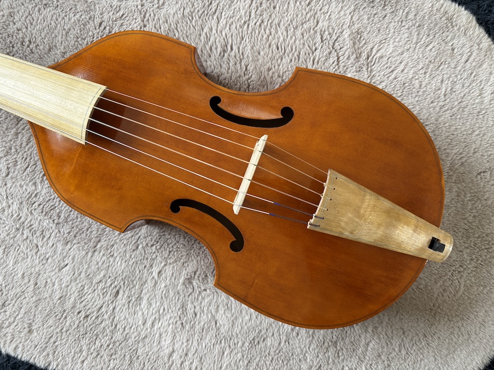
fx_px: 371
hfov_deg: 67.3
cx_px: 247
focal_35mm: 26
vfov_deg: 53.1
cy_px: 185
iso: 125
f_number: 1.6
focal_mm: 5.96
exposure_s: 1/73
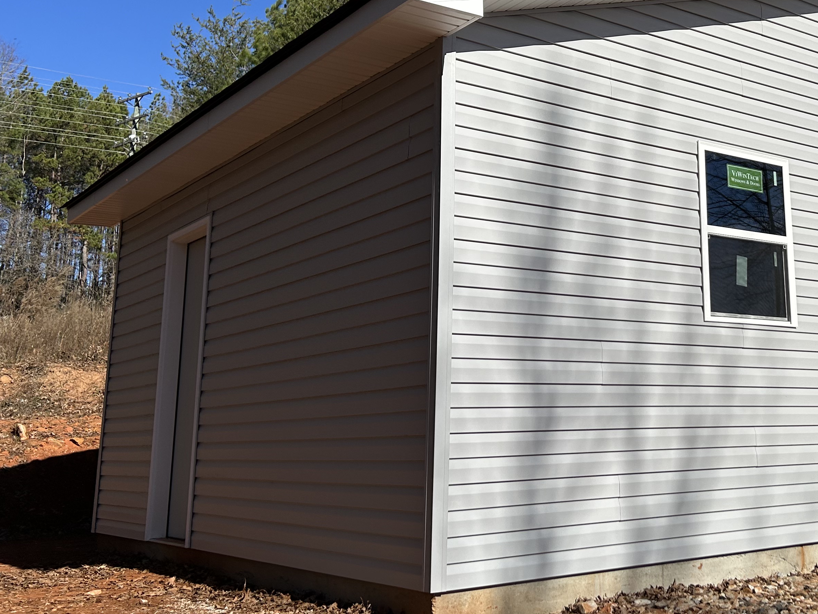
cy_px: 213
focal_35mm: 44
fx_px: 1040
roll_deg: +1.0
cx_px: 645
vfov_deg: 32.6
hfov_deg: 41.3
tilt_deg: +11.2
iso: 50
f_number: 1.5
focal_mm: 5.7
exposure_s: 1/8696
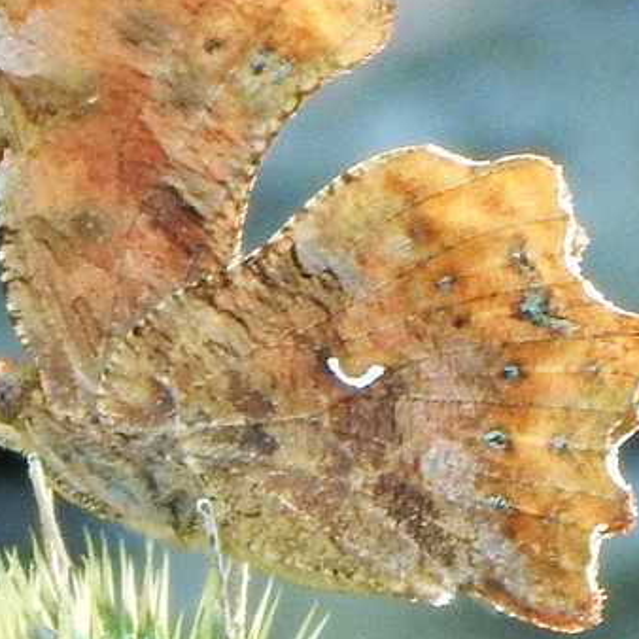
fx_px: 17898
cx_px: 252
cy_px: 191
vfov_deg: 2.0
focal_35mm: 857
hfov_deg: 2.0
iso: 280
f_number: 5.7
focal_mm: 69
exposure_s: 1/250
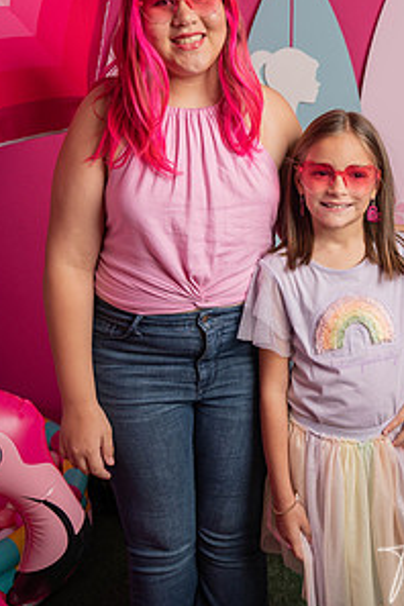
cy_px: 188
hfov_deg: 28.3
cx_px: 292
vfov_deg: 41.2
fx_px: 791
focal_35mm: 47
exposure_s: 1/100
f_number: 4.5
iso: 200
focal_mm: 31
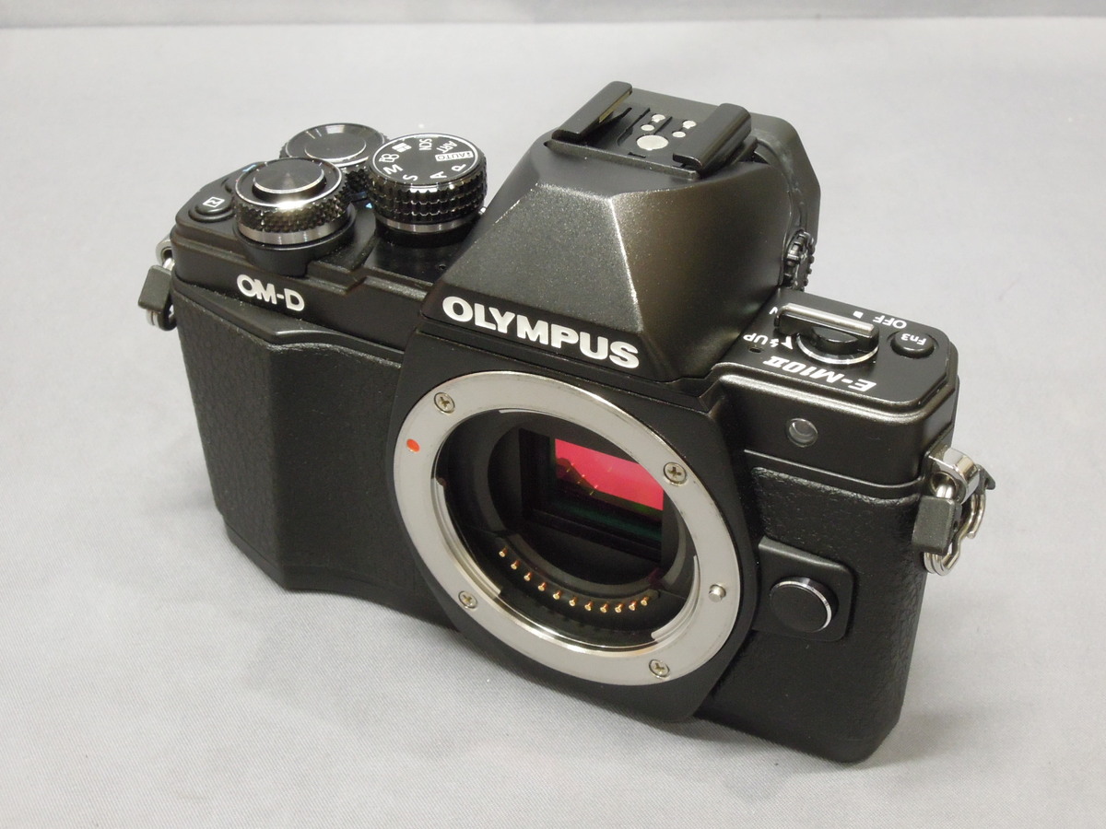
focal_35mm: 50
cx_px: 553
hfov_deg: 38.2
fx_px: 1598
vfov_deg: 29.1
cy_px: 414
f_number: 6.6
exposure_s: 1/13
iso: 800
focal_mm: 9
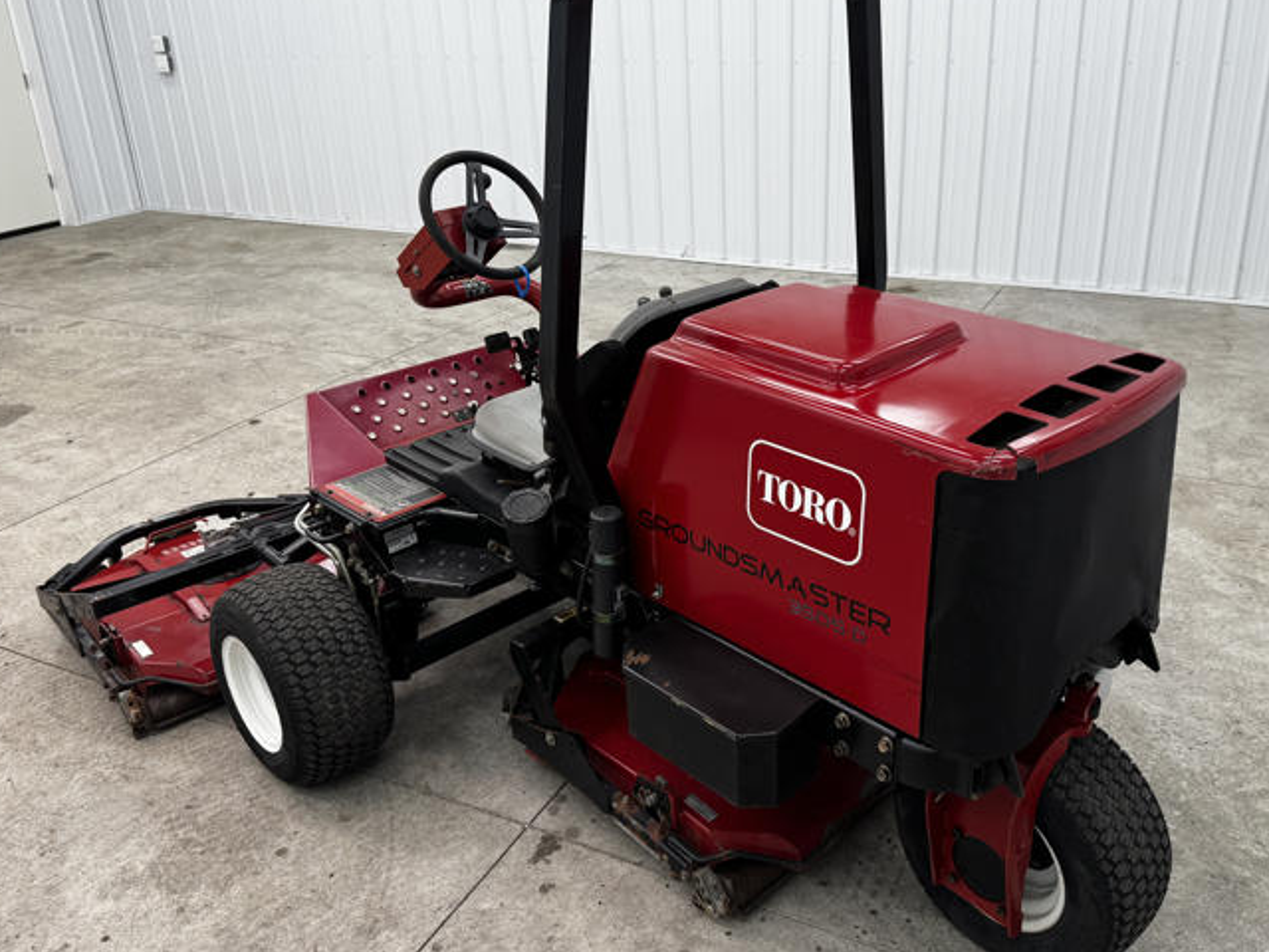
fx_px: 1100
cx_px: 700
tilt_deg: -23.1
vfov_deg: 46.8
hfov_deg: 59.8
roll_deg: +1.6
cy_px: 440
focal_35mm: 30
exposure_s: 1/120
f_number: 1.78
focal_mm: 6.76
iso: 80
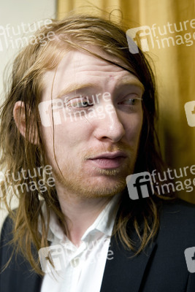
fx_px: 487
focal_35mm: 60
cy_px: 146
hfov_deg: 22.6
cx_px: 98
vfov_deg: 33.4
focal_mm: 60
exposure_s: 1/250
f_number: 4.5
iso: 800
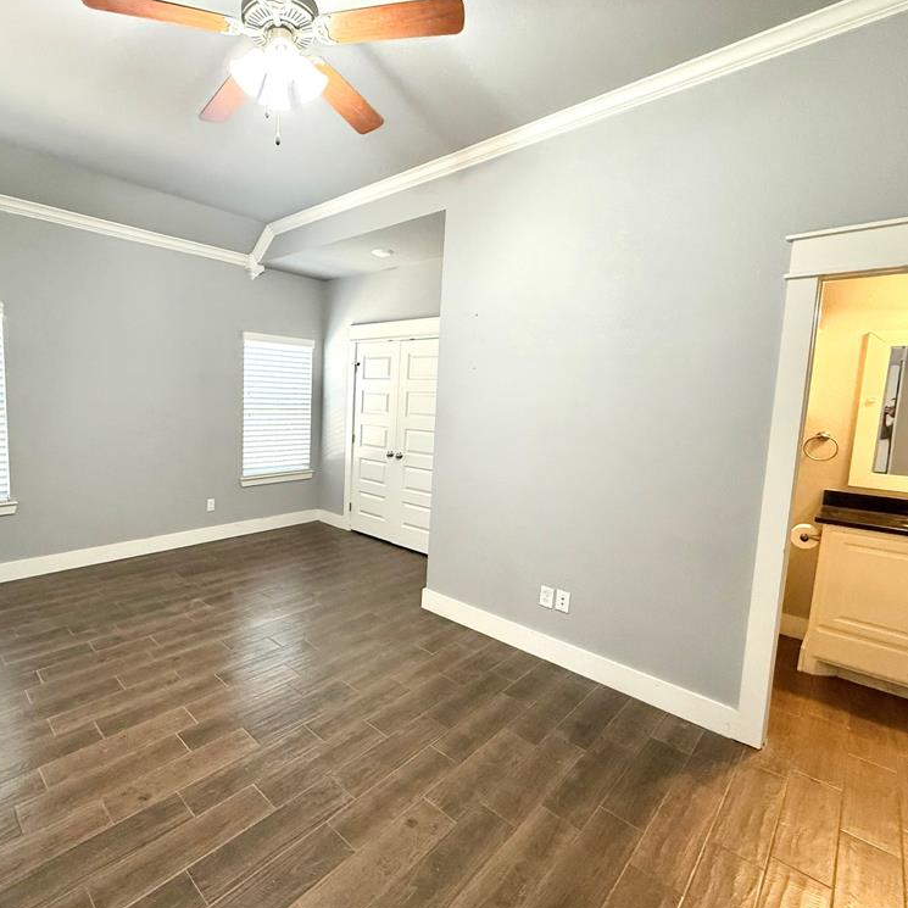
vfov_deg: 84.0
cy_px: 446
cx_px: 341
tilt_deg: -5.6
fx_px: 505
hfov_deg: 82.4
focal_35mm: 17
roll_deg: -1.9
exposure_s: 1/120
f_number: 2.2
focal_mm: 2.22
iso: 400
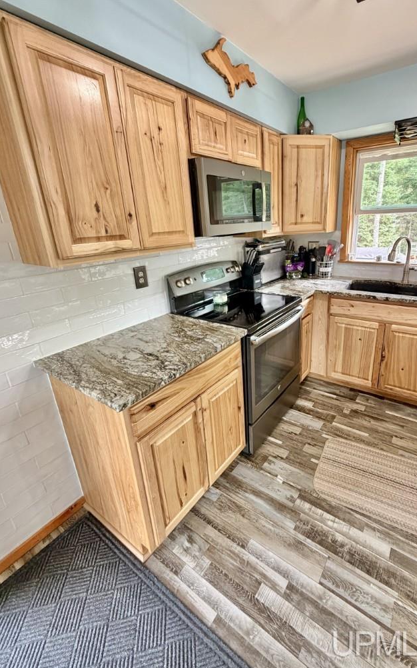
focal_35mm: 16
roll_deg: +1.9
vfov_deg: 97.7
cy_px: 317
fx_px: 291
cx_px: 247
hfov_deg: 70.6
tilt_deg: -18.5
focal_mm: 2.22
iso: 200
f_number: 2.2
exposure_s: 1/60
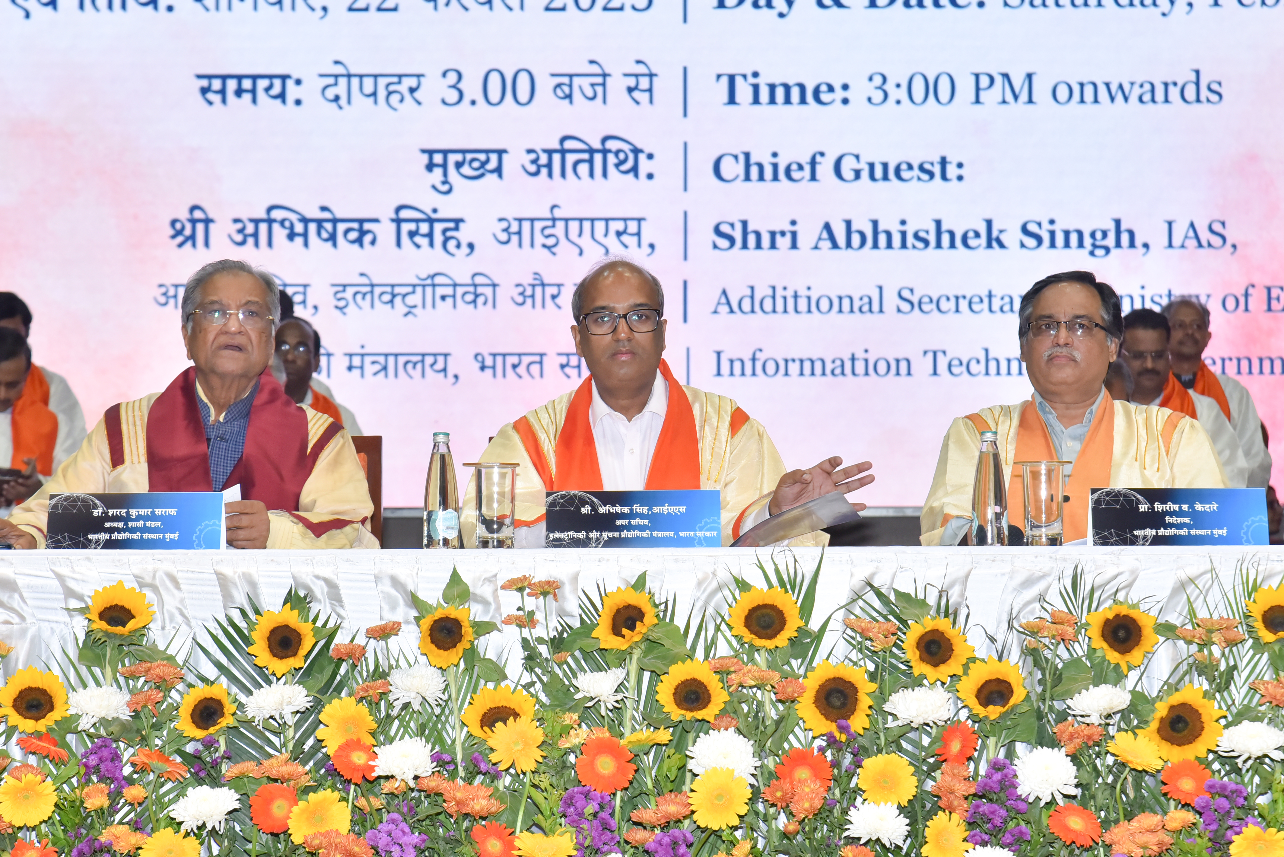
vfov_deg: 14.9
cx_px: 642
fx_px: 3282
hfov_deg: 22.1
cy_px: 428
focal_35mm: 92
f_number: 7.1
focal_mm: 92
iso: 1000
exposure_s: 1/125
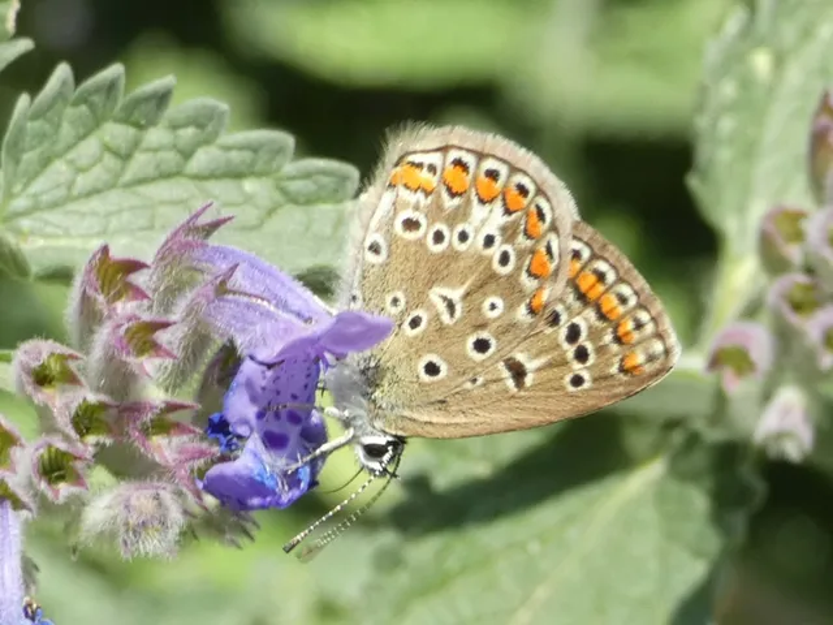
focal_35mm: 147
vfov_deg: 10.1
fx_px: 3537
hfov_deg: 13.4
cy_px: 312
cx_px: 416
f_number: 5.4
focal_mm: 26.3
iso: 80
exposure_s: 1/80
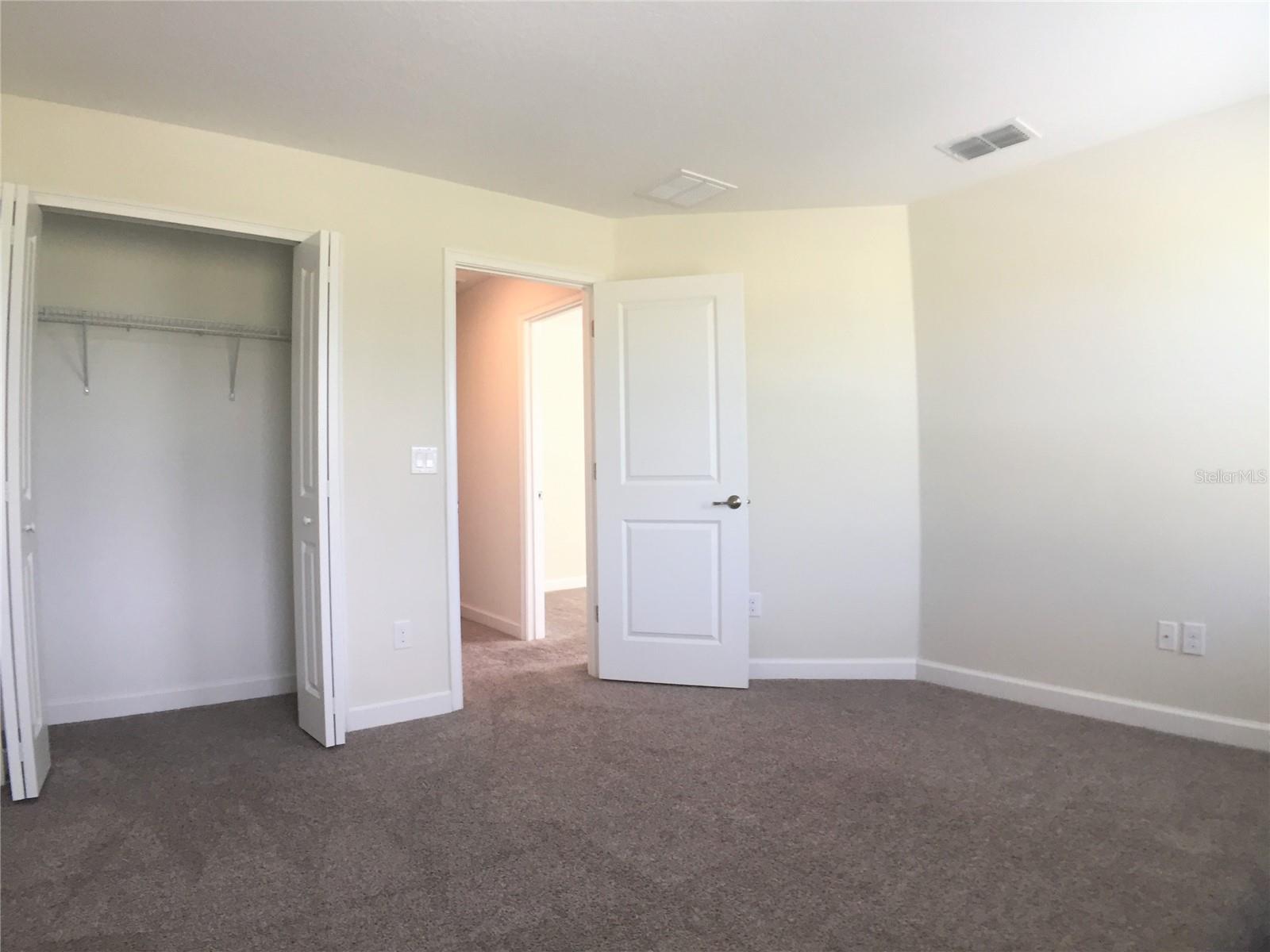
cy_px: 476
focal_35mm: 29
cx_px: 635
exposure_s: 1/40
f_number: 2.2
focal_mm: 4.15
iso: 40
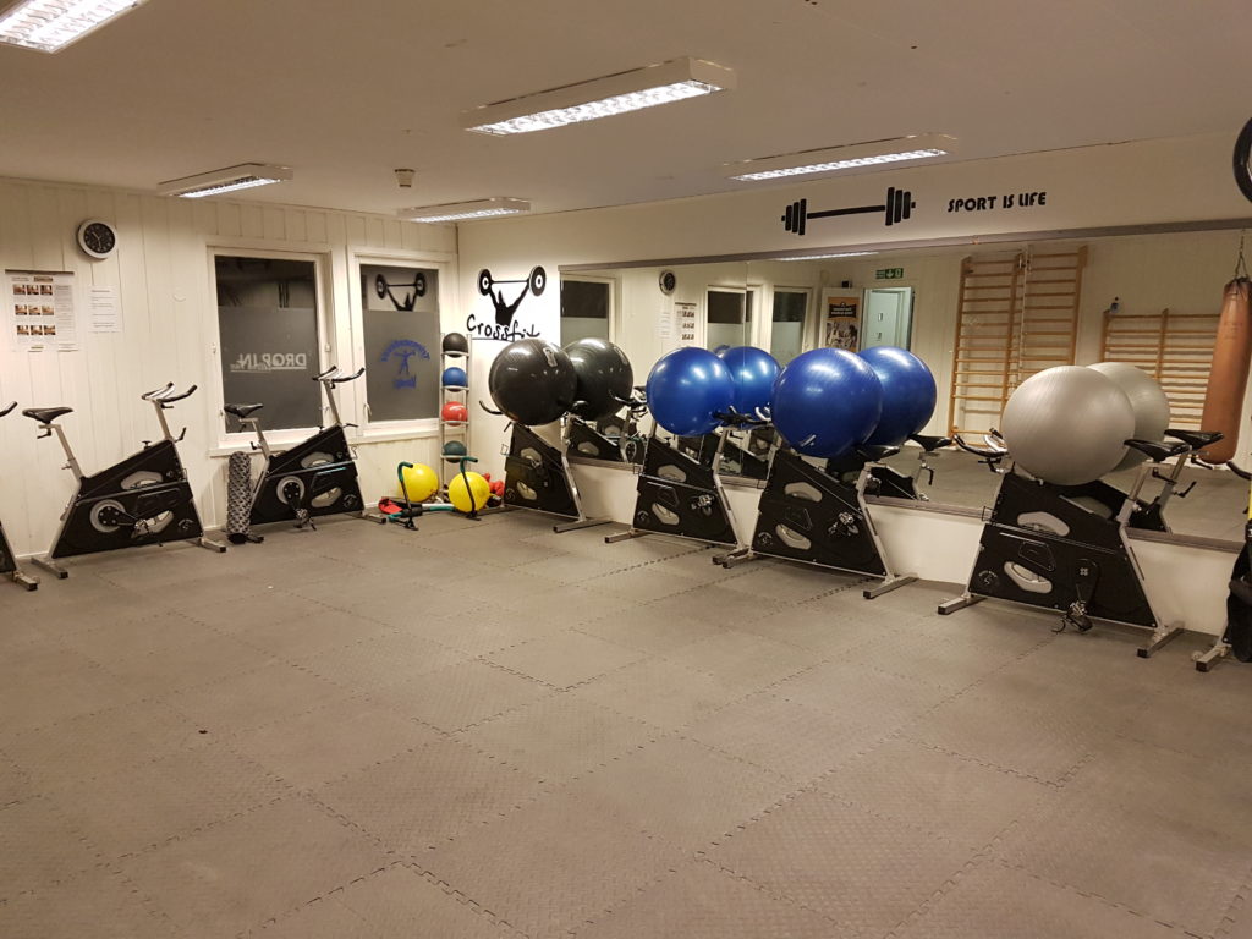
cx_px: 626
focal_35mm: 26
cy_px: 470
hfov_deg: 67.3
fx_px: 940
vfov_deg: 53.1
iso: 160
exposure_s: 1/50
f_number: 1.7
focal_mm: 4.2
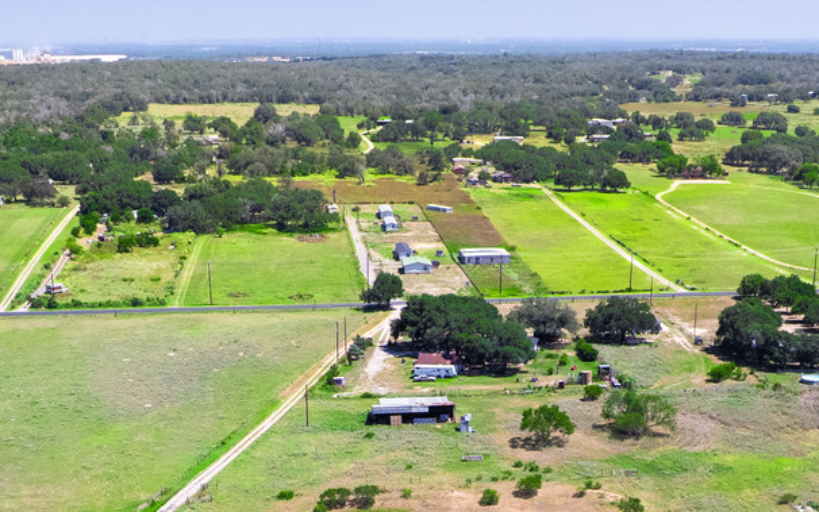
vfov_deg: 20.3
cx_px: 451
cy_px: 616
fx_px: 1339
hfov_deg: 34.0
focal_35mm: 60
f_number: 2.8
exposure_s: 1/2000
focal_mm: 8.38
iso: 100
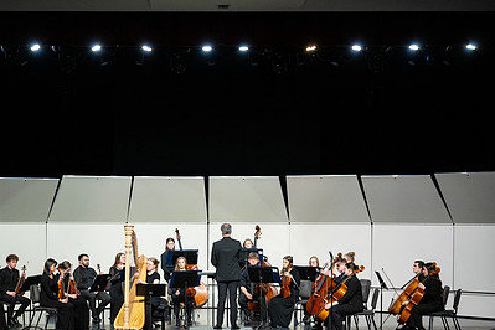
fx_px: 1059
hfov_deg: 26.2
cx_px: 189
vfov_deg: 17.7
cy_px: 195
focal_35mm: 77
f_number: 2.8
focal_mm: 53
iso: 1250
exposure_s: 1/500
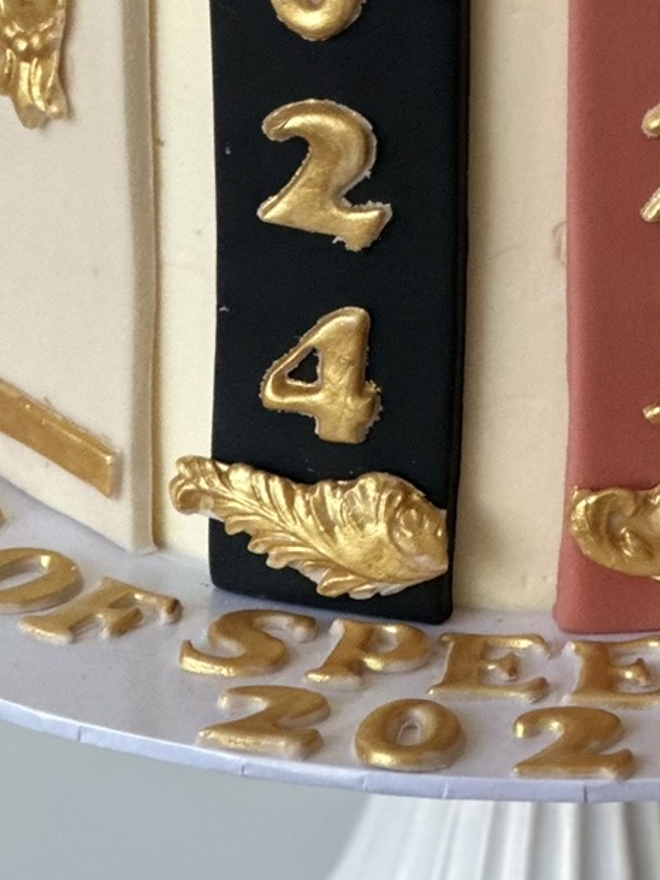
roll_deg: -1.4
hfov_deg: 5.8
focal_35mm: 254
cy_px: 6
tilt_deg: -18.4
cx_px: 567
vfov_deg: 7.8
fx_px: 6455
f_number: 2.8
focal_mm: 9
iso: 160
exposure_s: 1/121
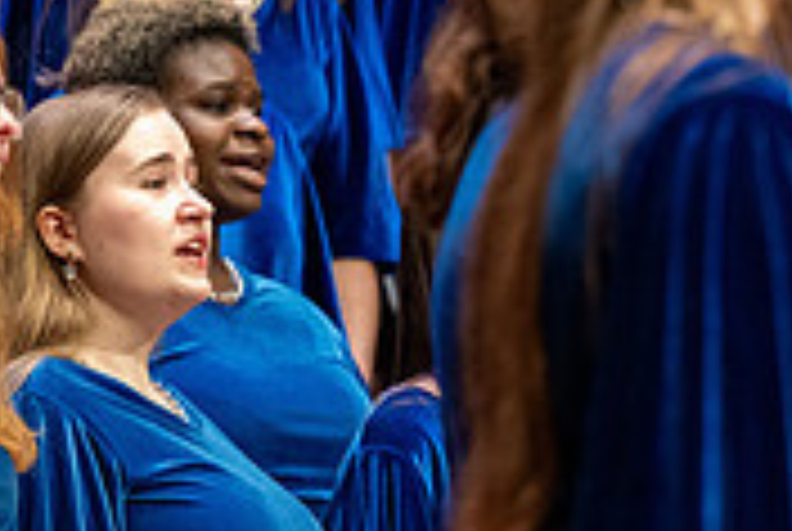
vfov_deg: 2.9
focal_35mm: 477
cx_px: 522
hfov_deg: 4.3
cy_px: 515
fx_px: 10512
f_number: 4
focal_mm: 145
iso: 3200
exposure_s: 1/200
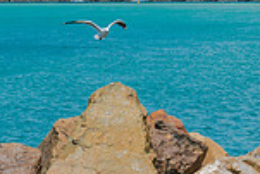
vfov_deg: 7.1
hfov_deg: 10.5
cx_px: -40
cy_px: 49
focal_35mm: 193
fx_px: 1395
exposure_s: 1/400
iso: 100
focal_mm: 48
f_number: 9
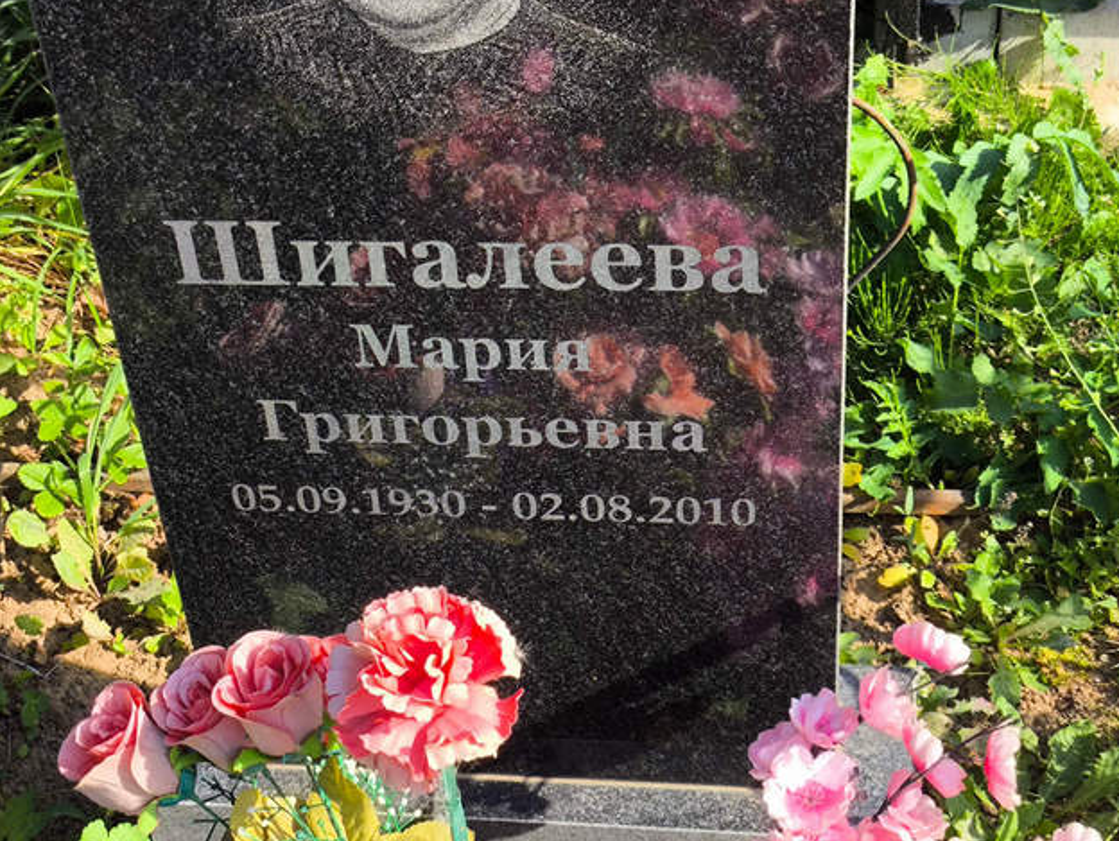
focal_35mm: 64
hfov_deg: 30.2
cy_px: 432
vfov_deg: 23.0
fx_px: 2070
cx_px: 514
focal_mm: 4.71
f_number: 1.7
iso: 50
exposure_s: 1/601
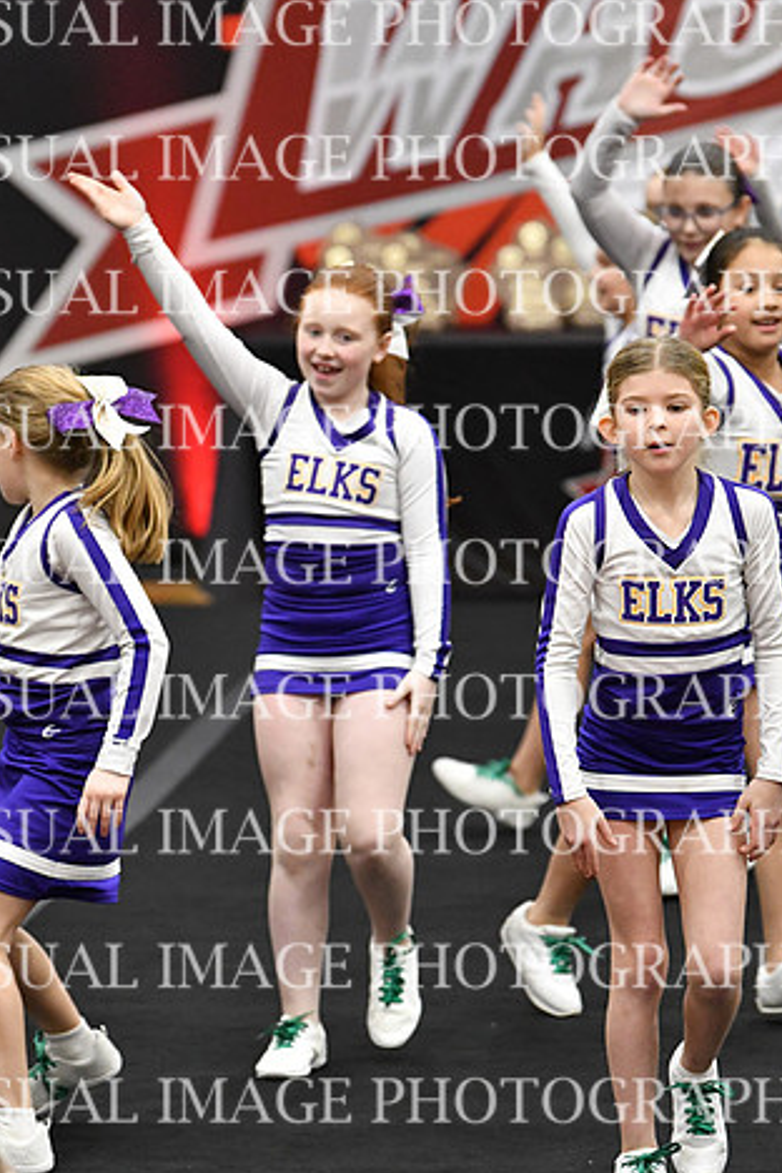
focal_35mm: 279
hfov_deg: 4.9
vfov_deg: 7.4
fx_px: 9090
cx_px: 355
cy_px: 629
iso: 5000
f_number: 2.8
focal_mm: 150
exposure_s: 1/800
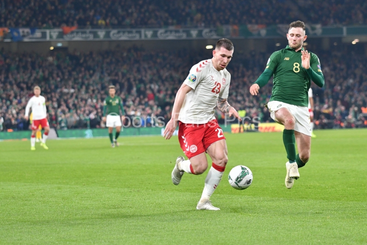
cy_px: 122
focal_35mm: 200
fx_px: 2038
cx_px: 184
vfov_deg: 6.9
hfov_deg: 10.3
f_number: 2.8
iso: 1000
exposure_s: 1/800
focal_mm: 100
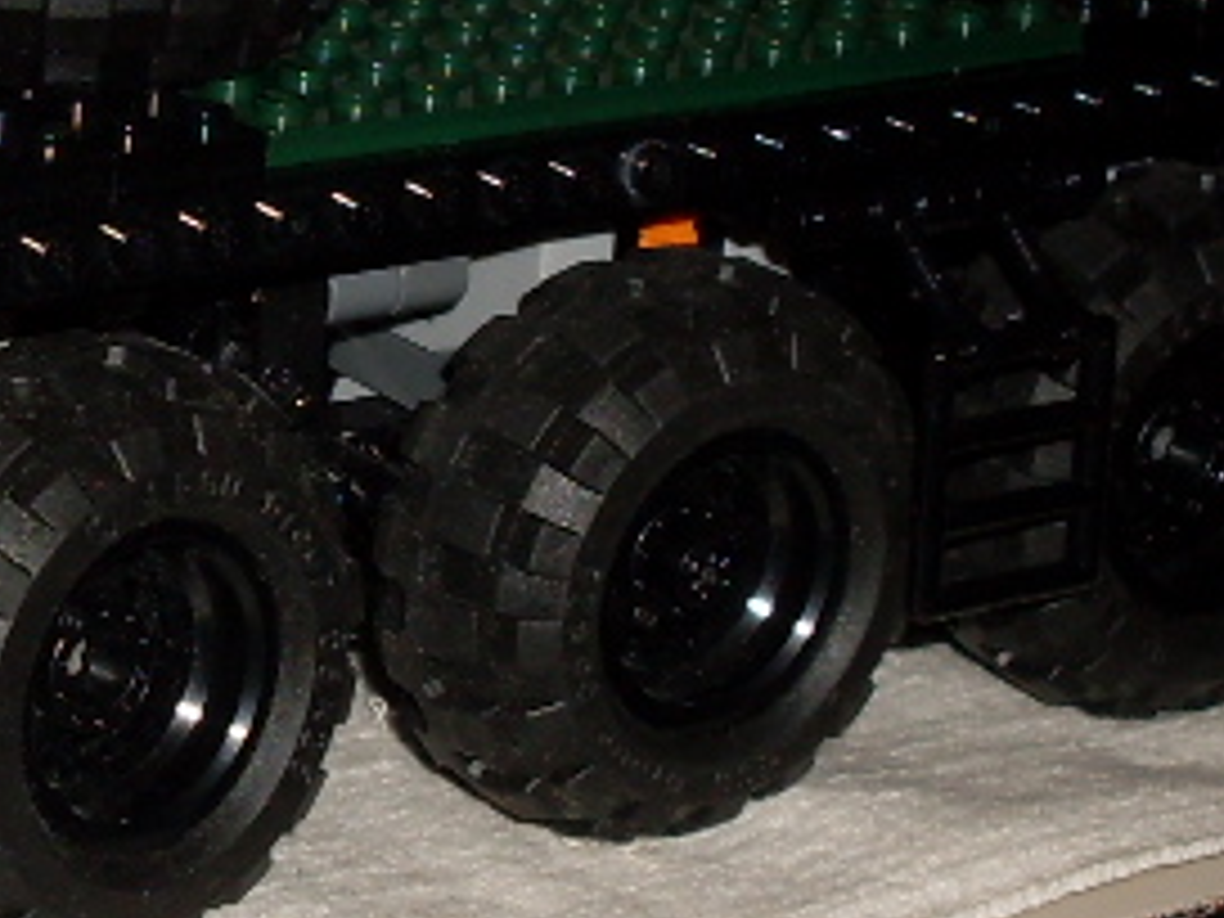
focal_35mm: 143
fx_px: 5056
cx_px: -81
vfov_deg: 10.4
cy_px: 418
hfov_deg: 13.6
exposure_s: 1/60
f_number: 2.8
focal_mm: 6.3
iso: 80
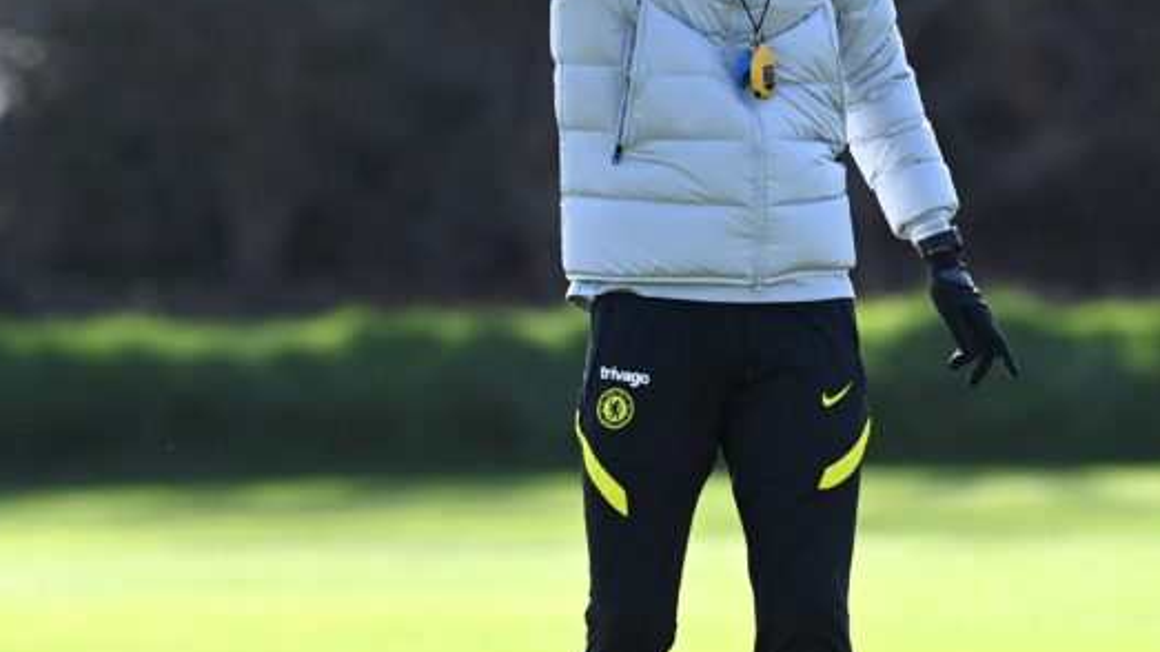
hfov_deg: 2.6
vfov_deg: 1.5
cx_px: 1080
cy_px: 343
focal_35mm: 821
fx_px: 25249
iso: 800
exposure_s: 1/2000
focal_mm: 400
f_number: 4.5
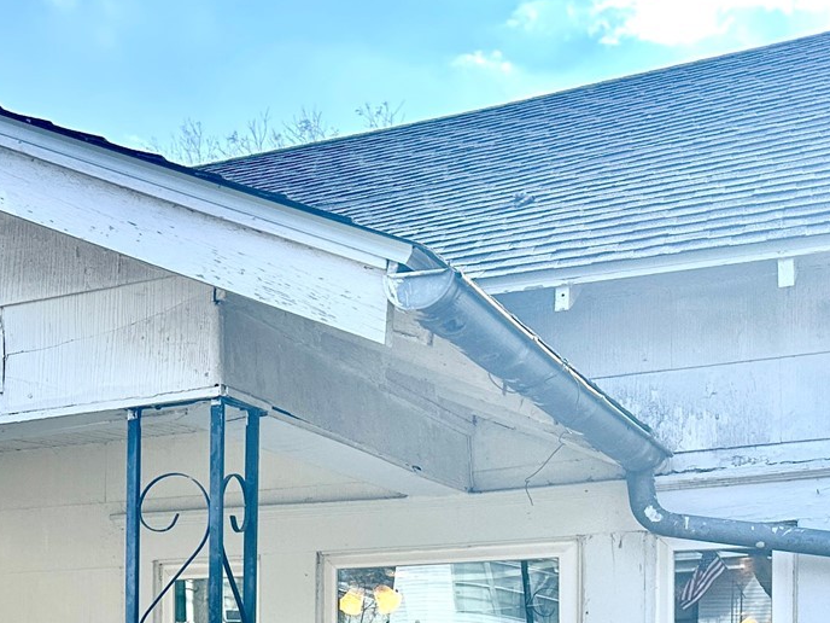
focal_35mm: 67
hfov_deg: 25.9
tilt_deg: +0.3
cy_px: 700
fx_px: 1606
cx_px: -170
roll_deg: -0.5
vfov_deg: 20.8
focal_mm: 6.86
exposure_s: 1/1157
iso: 80
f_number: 1.78
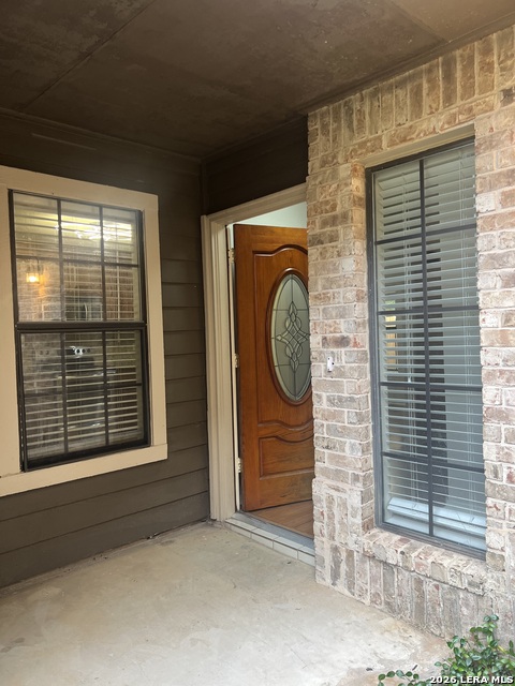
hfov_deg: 53.1
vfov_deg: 67.3
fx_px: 516
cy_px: 343
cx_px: 258
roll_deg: +1.3
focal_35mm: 26
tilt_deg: -0.9
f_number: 1.5
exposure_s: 1/121
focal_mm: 5.7
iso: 100
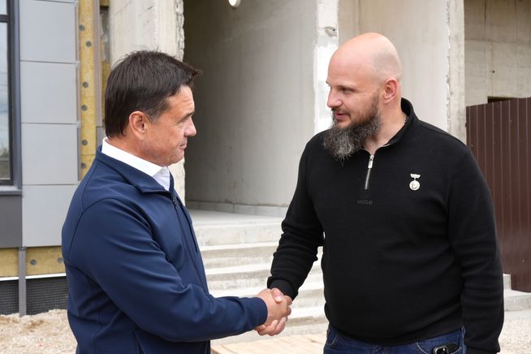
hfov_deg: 41.9
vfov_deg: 28.6
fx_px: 693
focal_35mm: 47
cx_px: 271
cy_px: 188
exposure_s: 1/200
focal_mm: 44
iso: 400
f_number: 8
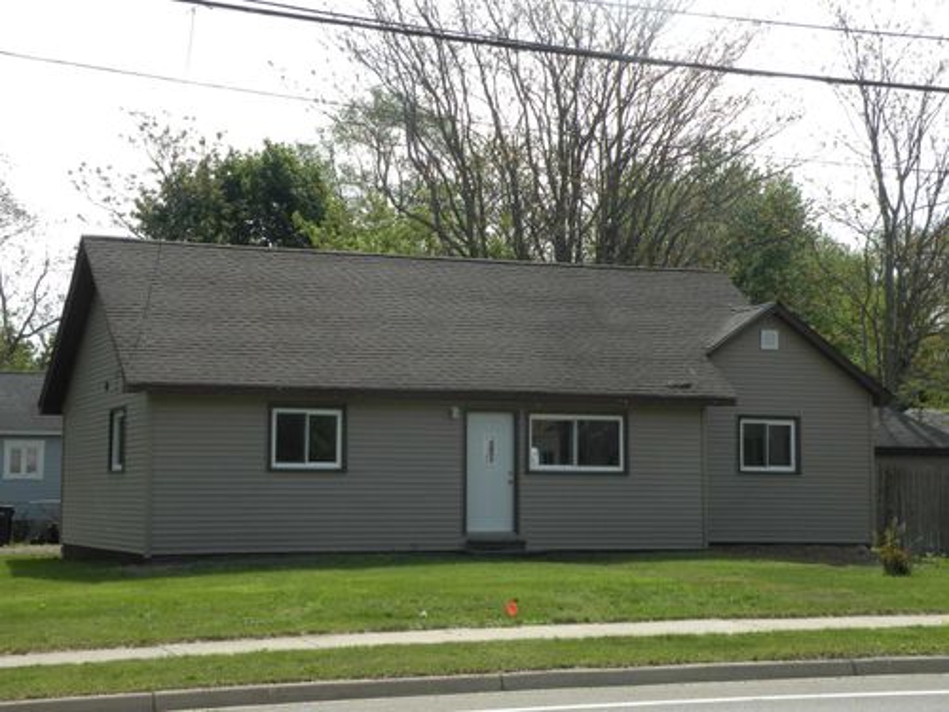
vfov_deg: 21.9
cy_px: 356
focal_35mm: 67
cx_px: 474
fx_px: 1837
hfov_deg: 29.0
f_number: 5.6
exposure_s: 1/182
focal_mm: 11.9
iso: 64
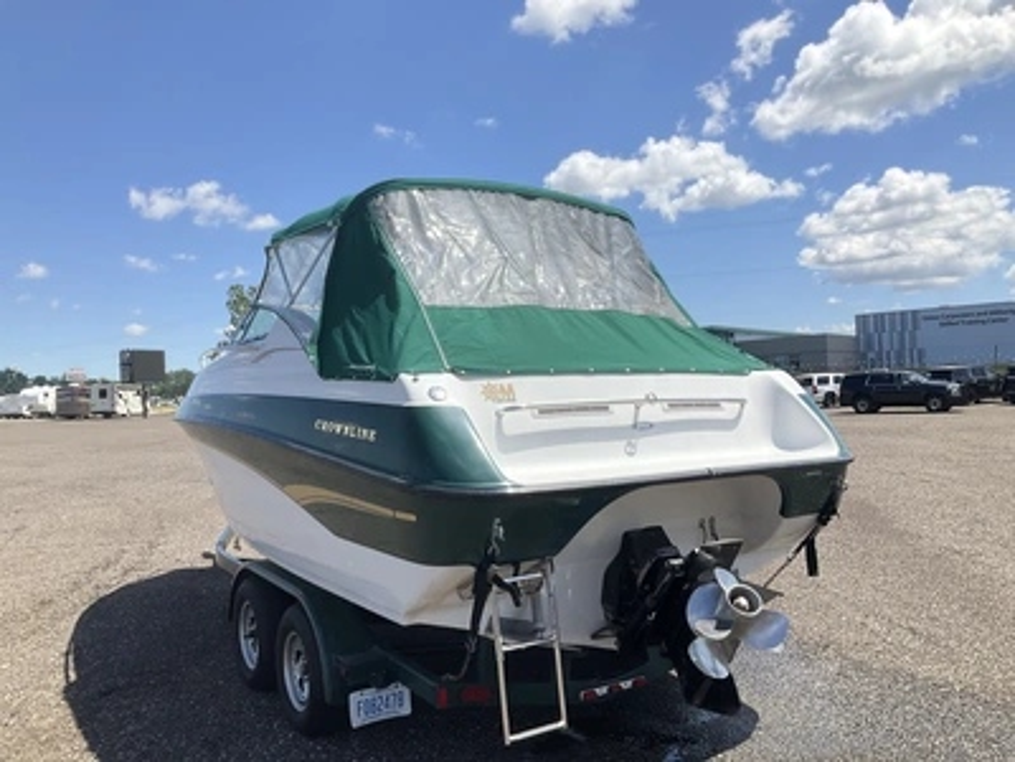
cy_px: 381
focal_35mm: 29
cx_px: 508
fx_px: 850
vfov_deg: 48.2
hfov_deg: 61.7
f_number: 1.8
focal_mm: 3
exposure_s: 1/2141
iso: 25
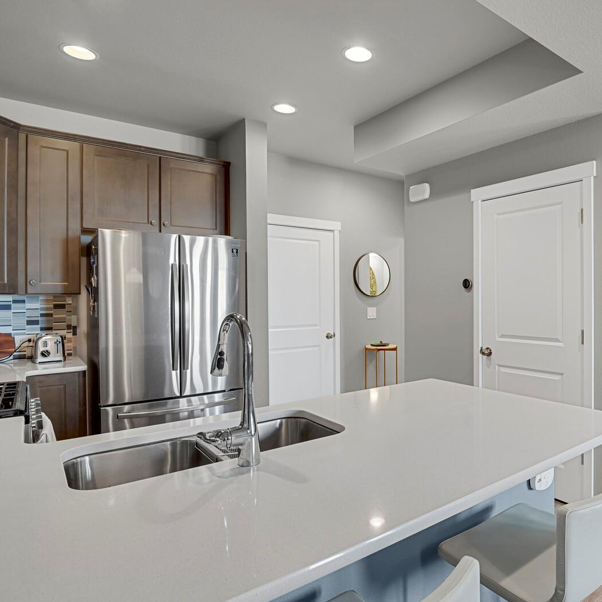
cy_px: 302
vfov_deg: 69.6
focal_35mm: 22
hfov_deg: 67.5
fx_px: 433
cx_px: 408
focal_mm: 17
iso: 11400
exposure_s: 1/20
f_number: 8
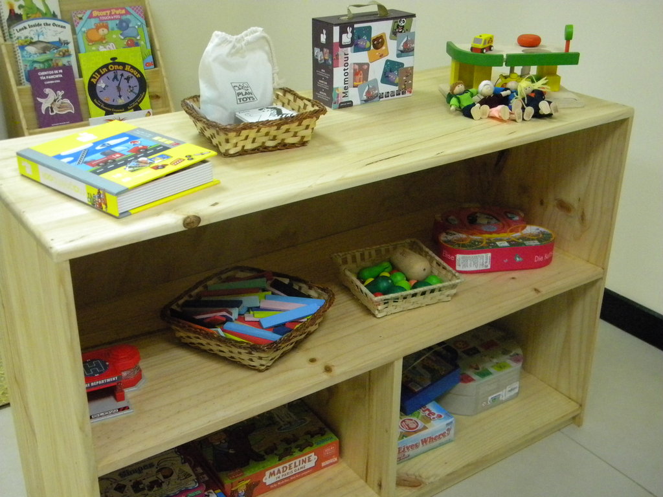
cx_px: 332
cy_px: 248
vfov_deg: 35.1
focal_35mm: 41
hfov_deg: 45.8
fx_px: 785
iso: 800
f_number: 3.8
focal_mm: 7.3
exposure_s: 1/42.6
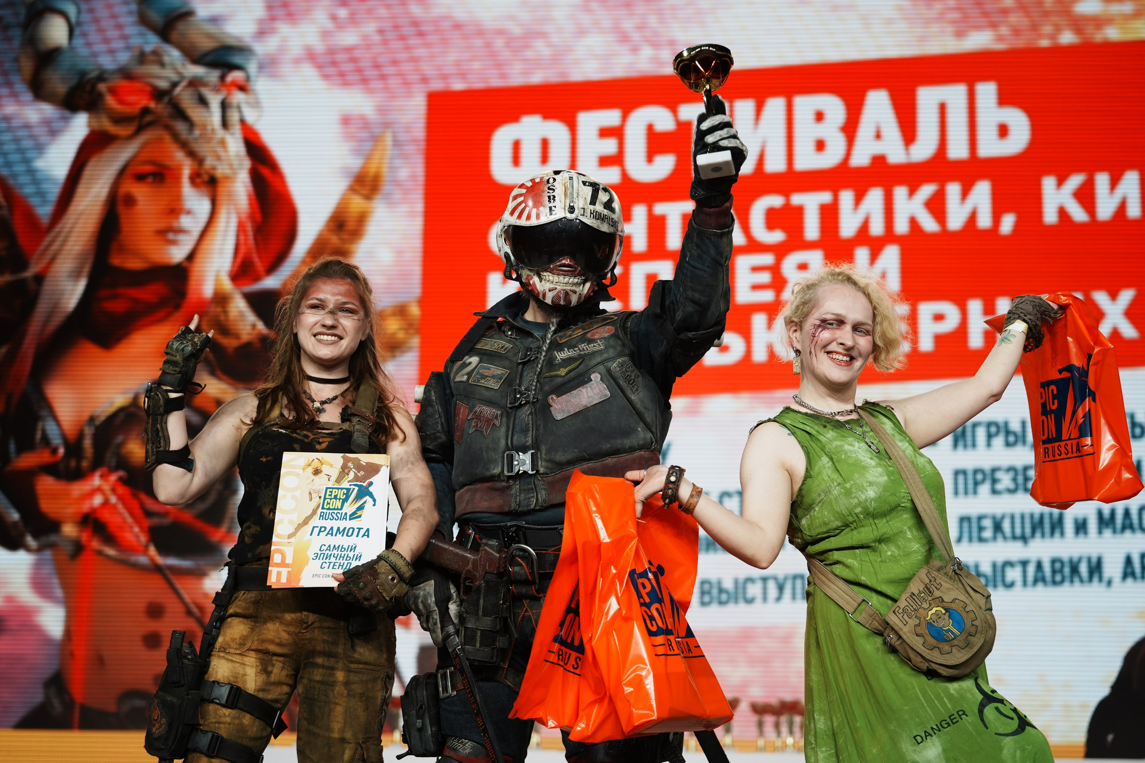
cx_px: 572
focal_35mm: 59
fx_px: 1876
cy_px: 382
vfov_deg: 23.0
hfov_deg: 33.9
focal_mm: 59
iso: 400
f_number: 2.2
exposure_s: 1/1000
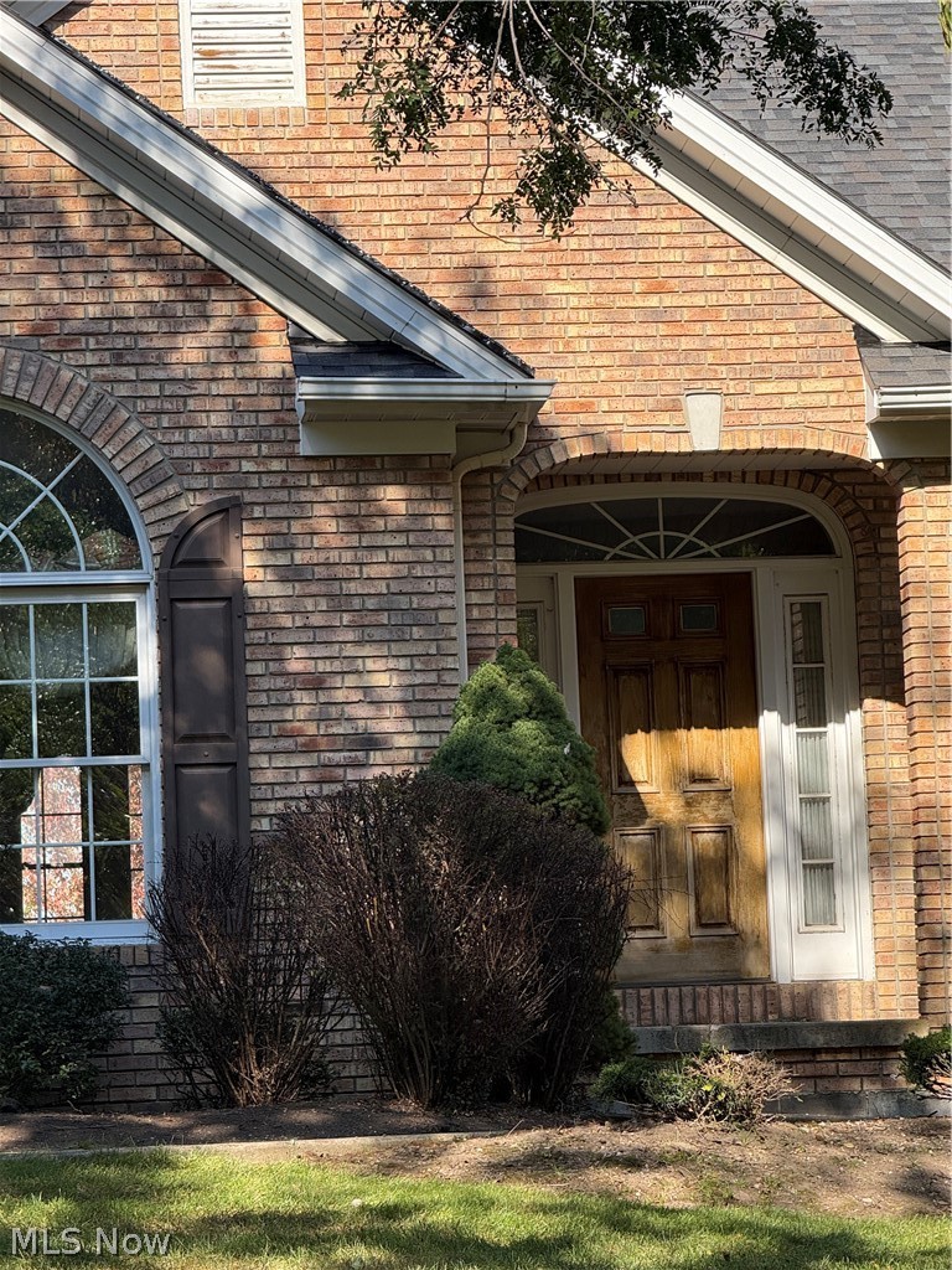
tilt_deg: +6.7
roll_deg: +2.4
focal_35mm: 120
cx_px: 476
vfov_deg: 16.4
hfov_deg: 12.3
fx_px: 4400
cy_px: 635
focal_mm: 15.66
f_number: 2.8
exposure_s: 1/550
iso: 50
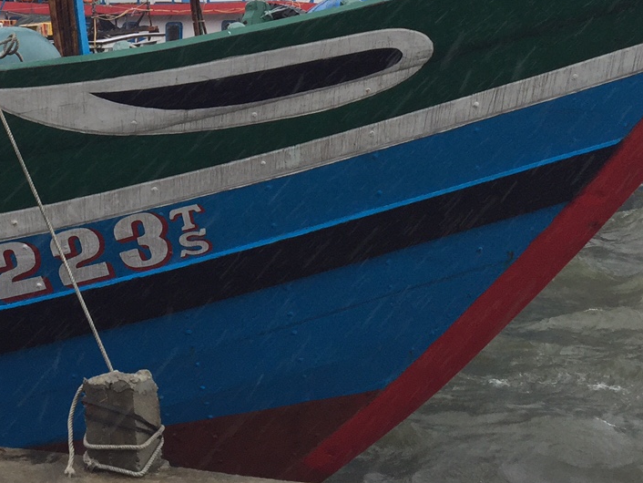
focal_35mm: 67
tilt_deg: +3.5
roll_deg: -0.6
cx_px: 183
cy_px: -43
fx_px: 1245
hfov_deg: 28.6
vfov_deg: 20.9
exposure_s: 1/282
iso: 32
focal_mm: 4.15
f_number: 2.2
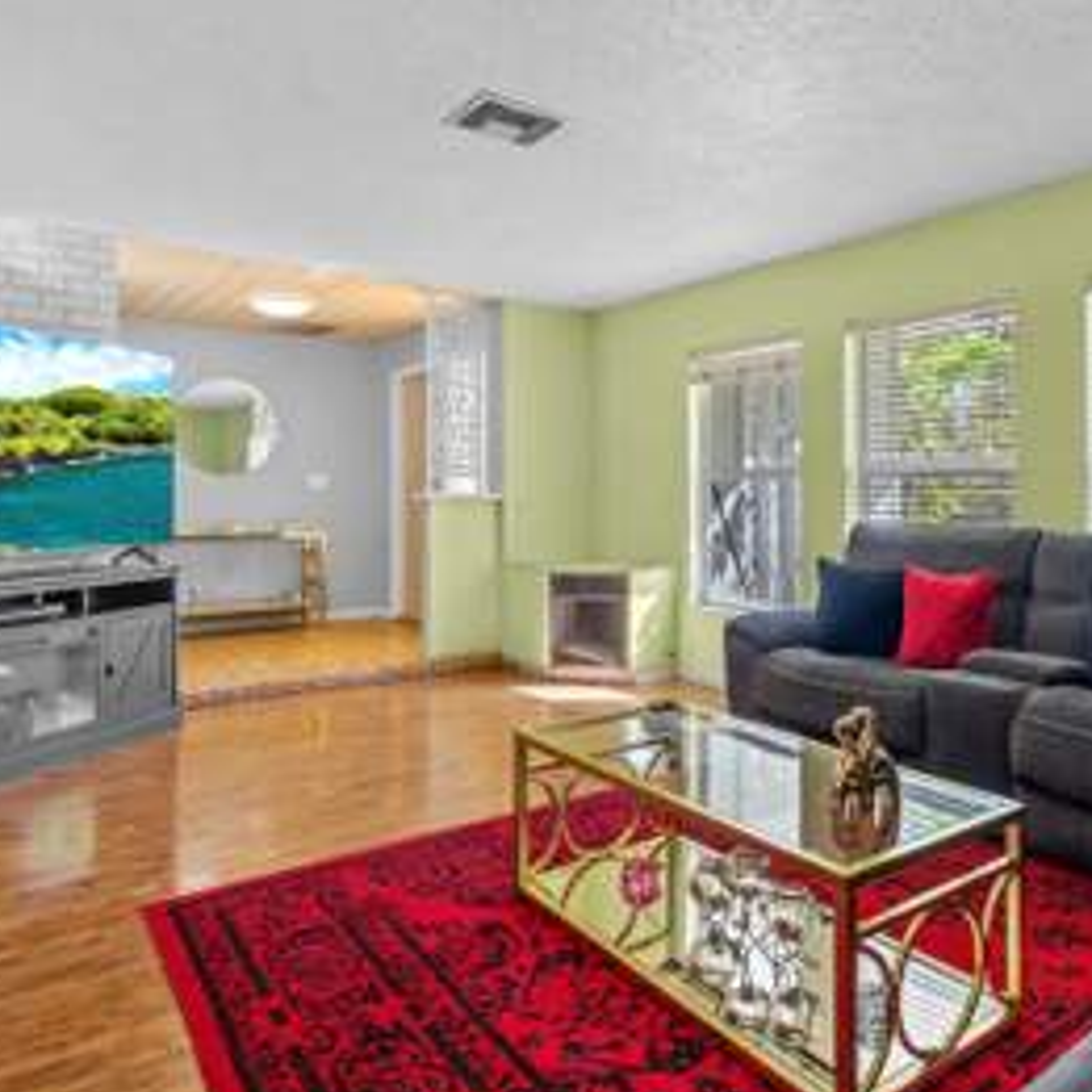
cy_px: 485
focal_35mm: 25
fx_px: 892
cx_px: 636
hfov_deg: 62.6
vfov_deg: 62.8
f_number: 8
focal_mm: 16
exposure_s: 1/1.67
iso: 100
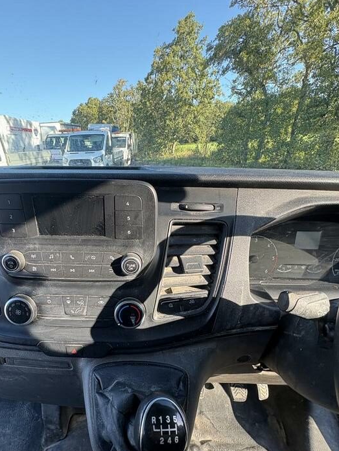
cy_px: 284
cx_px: 123
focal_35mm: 18
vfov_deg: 85.9
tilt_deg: -27.4
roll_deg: -1.6
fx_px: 235
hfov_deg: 70.2
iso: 80
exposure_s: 1/99
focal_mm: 2.22
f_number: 2.2
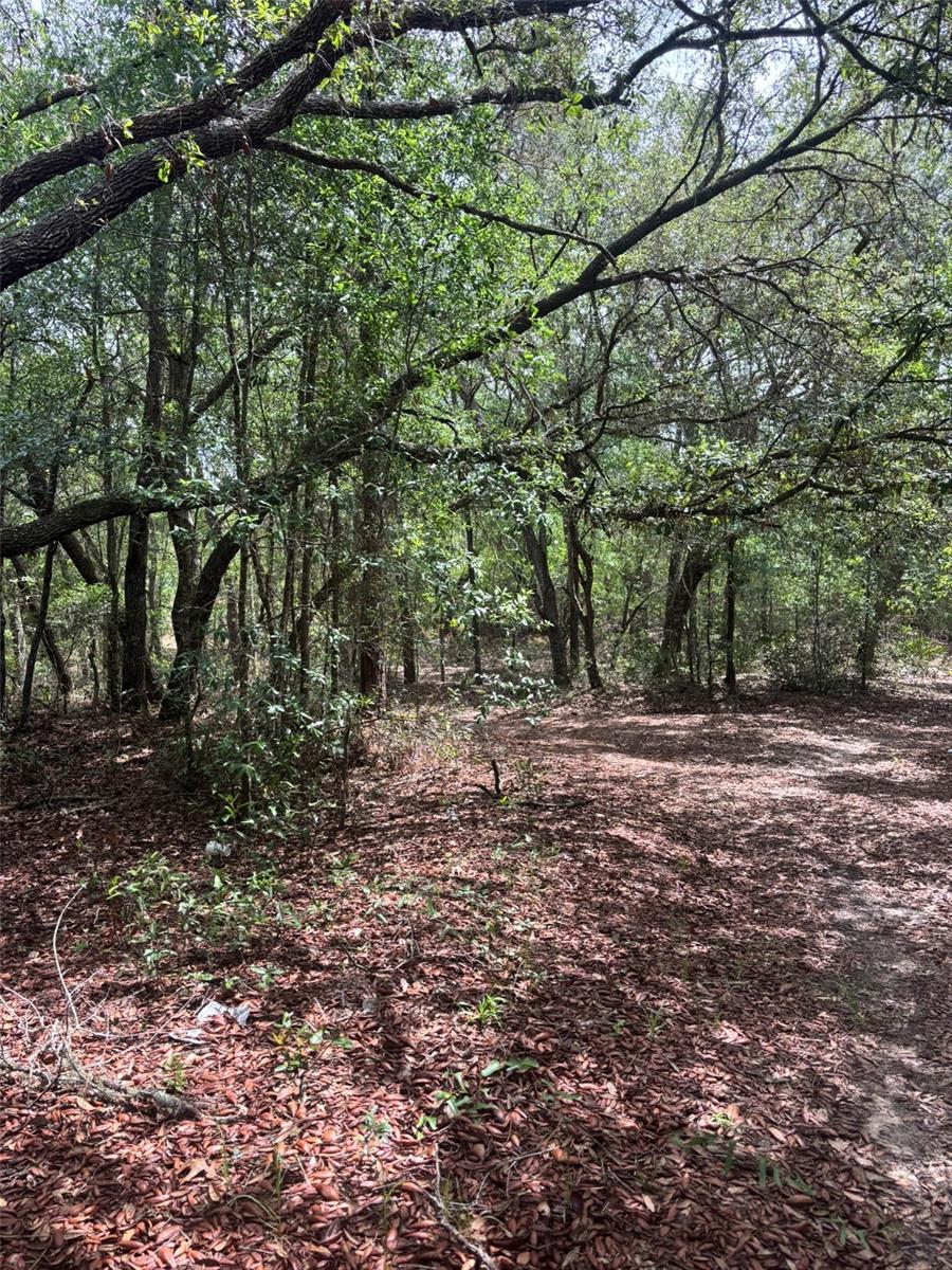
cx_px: 476
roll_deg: +0.4
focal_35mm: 26
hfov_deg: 53.1
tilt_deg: -1.3
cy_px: 635
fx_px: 953
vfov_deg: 67.3
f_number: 1.6
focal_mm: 5.96
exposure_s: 1/387
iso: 50
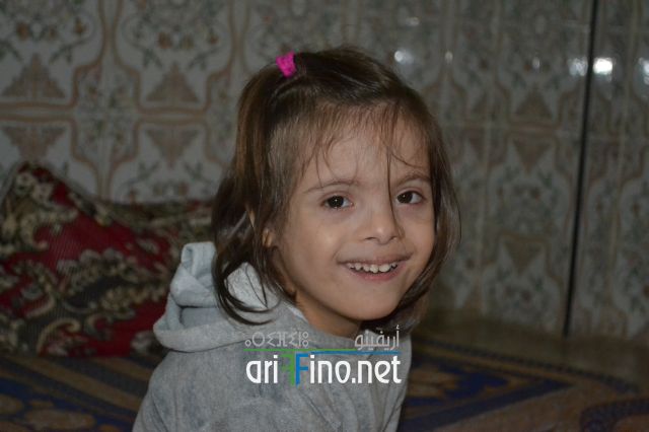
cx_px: 324
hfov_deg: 28.1
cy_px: 216
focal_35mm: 72
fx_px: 1297
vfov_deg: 18.9
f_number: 5.3
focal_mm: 48
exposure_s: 1/60
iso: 3200
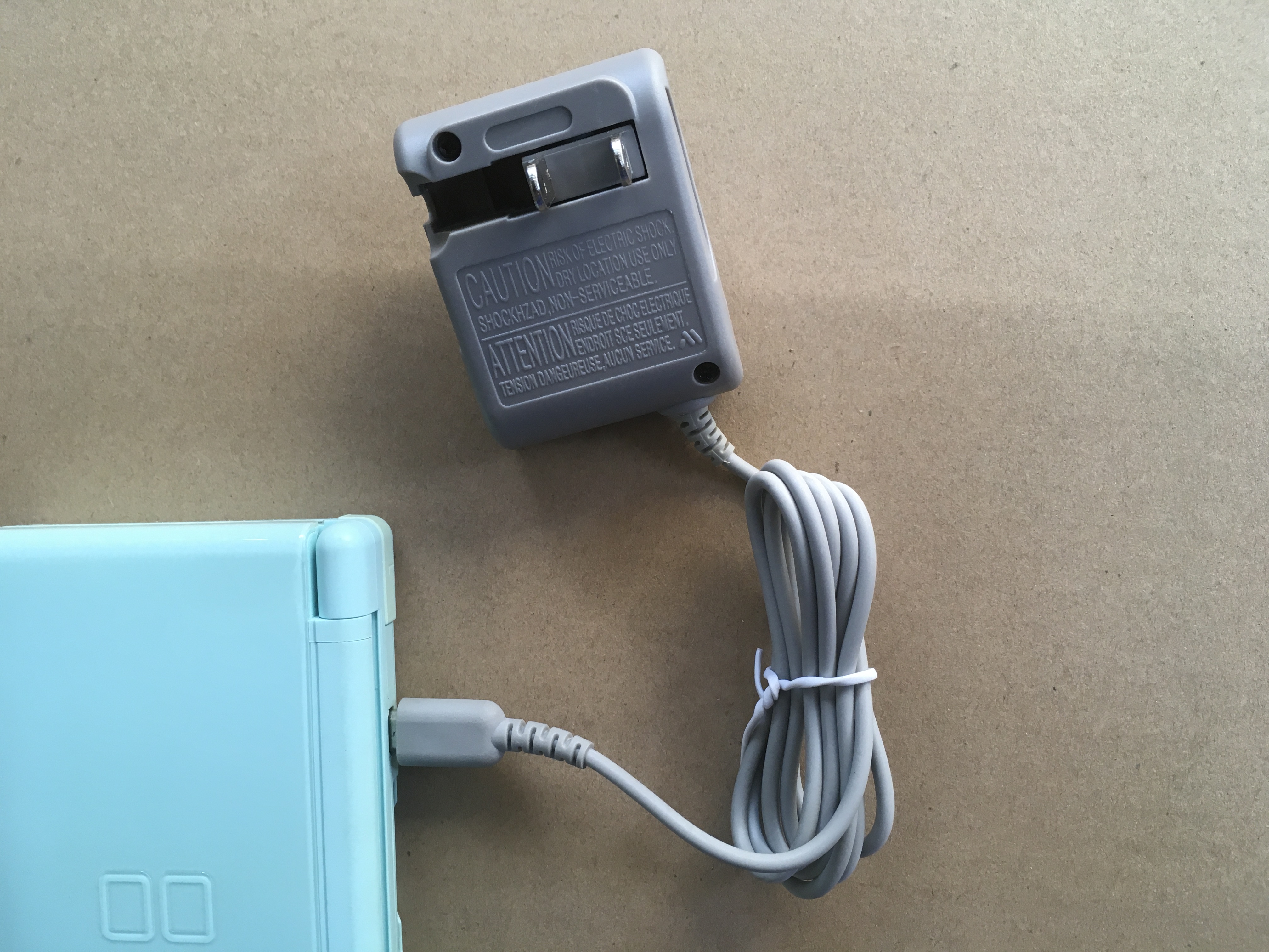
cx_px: 634
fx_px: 1063
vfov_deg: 48.2
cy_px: 476
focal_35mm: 29
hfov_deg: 61.7
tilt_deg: -81.3
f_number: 2.2
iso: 40
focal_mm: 4.15
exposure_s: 1/33
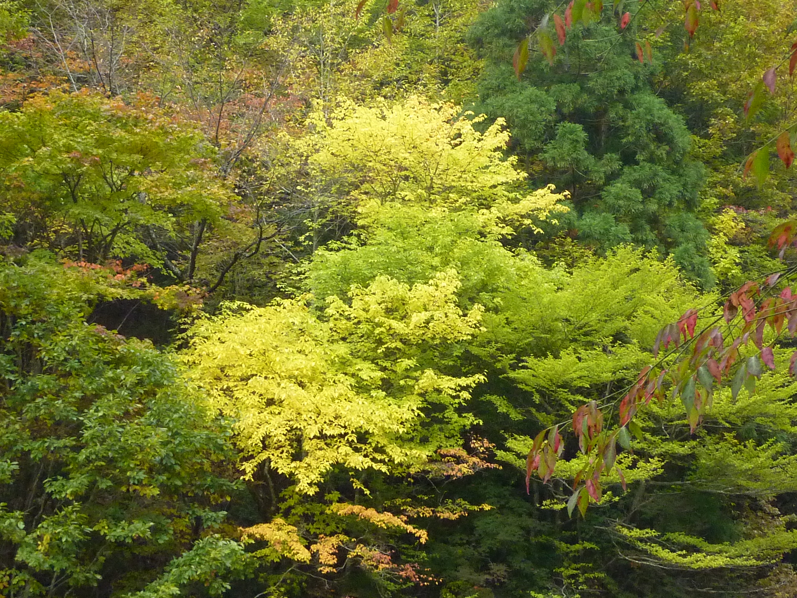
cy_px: 299
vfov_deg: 15.9
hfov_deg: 21.1
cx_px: 398
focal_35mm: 93
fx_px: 2141
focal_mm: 8.5
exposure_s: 1/320
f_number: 3.8
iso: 320
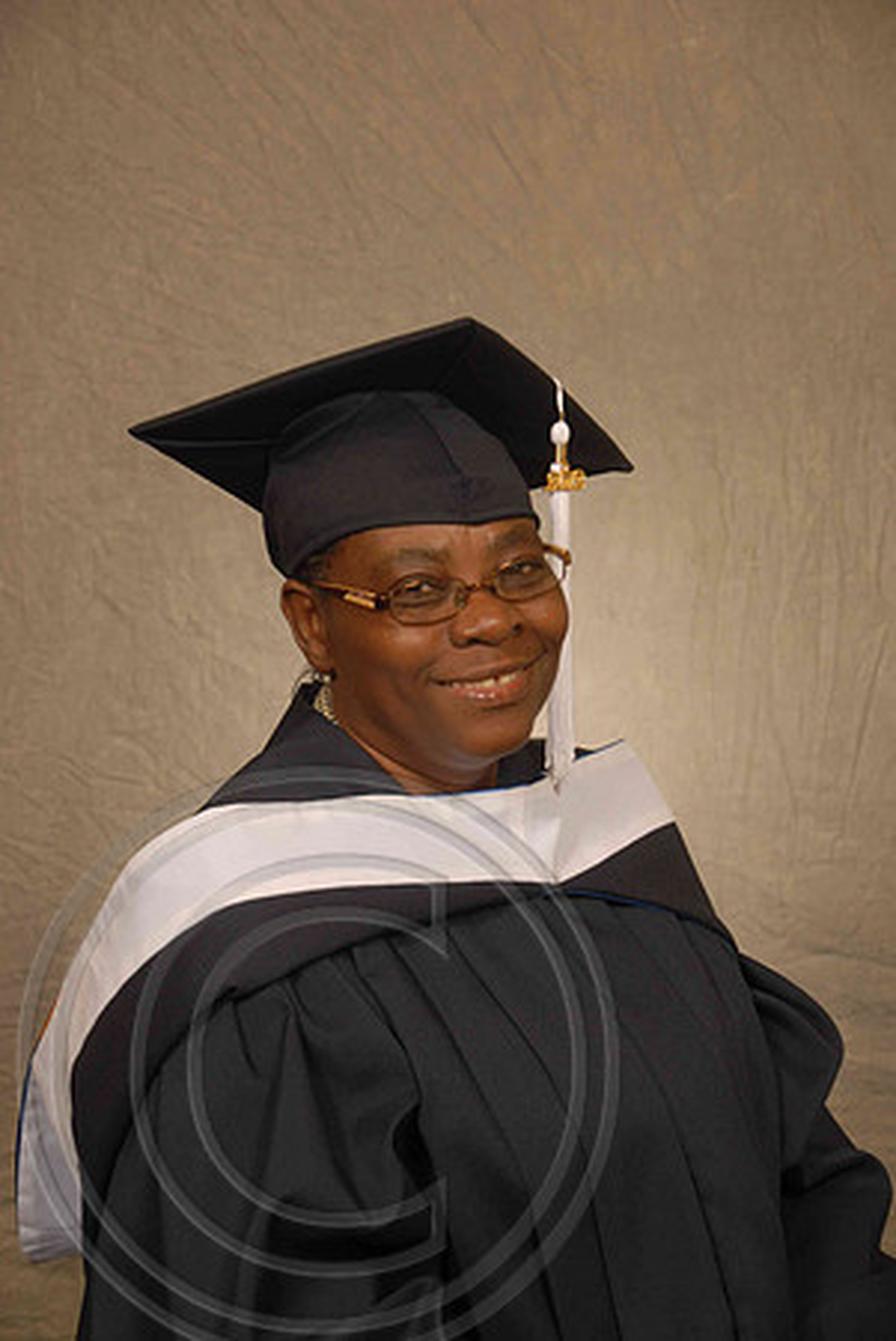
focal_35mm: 78
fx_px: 2905
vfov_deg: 26.0
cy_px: 670
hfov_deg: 17.5
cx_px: 448
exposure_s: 1/125
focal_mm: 52
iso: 200
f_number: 5
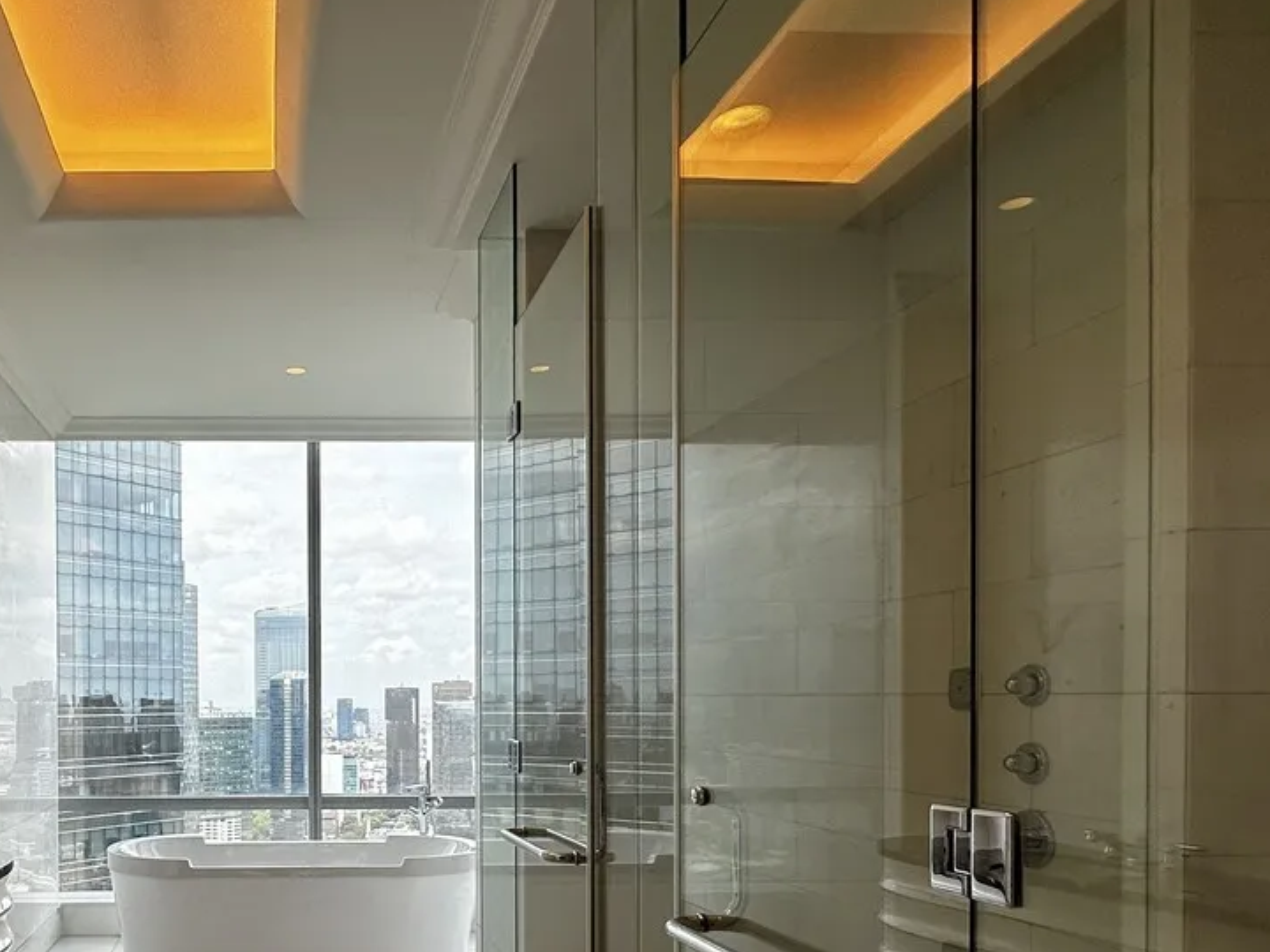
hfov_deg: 59.3
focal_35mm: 28
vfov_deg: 47.9
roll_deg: +0.5
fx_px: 1027
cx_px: 286
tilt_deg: -0.4
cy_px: 712
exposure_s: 1/432
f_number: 2.2
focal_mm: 2.22
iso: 40
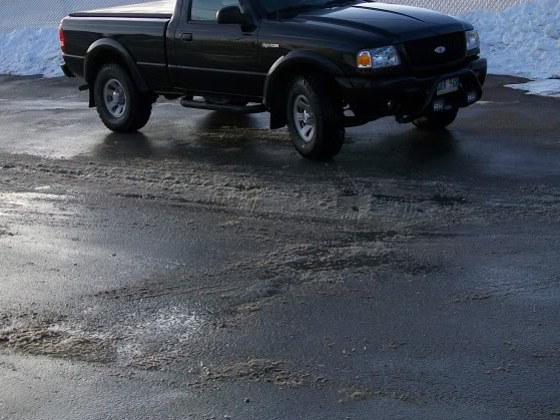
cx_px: 260
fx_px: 1067
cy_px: 48
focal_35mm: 66
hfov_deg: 29.4
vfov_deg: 21.8
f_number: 2.7
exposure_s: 1/500
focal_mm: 6
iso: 64
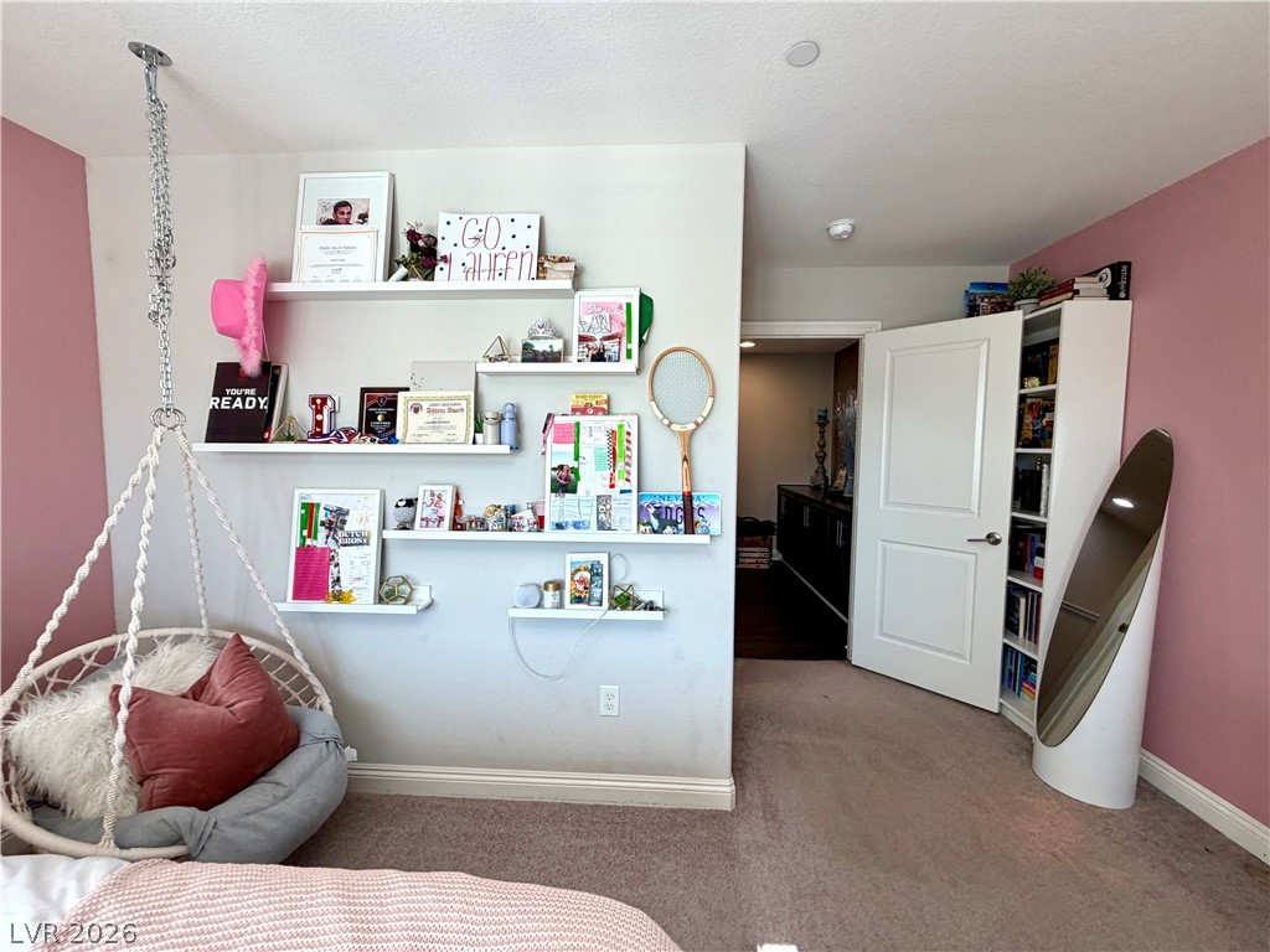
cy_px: 476
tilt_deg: -1.1
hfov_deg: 102.1
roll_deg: -1.9
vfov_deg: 85.7
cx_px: 635
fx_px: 514
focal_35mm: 14
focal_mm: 2.22
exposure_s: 1/121
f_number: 2.2
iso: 80
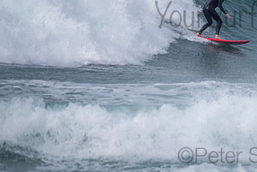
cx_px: 247
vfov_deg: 1.3
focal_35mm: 1087
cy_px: 7
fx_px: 7768
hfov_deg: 1.9
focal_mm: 500
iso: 100
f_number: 5.6
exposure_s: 1/1000
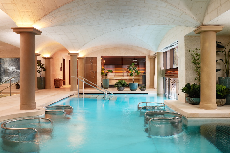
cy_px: 76
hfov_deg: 54.4
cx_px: 115
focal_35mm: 35
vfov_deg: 37.8
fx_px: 224
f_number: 16
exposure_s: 1/250
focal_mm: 35
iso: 160
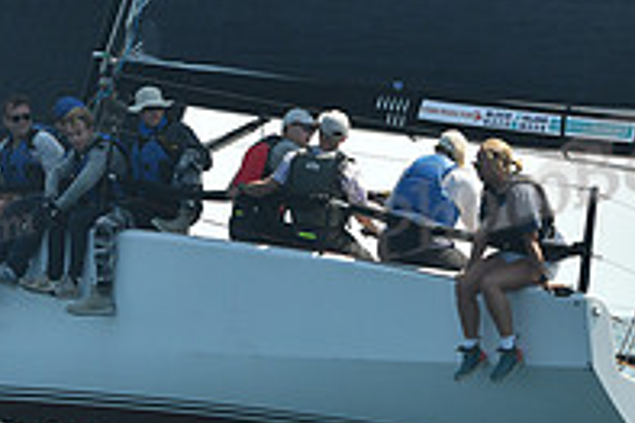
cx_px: 203
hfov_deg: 7.0
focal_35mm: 295
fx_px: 5199
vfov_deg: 4.6
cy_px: 57
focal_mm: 100
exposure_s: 1/640
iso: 320
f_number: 7.1
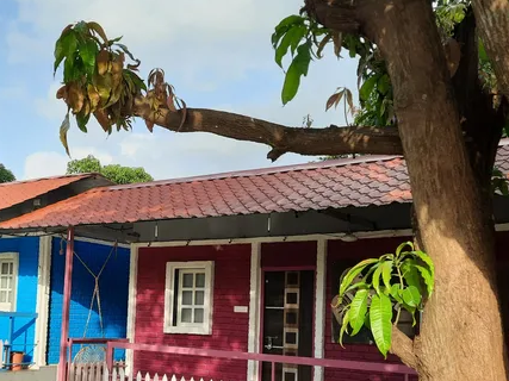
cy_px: 280
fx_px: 662
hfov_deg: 41.5
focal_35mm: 45
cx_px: 165
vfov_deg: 31.7
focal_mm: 5.23
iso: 25
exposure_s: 1/521
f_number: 1.8
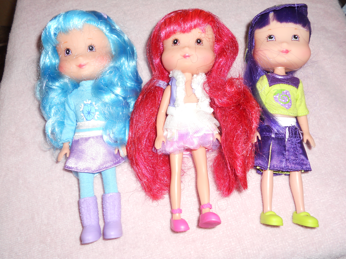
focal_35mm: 32
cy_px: 130
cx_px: 173
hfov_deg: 56.8
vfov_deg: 44.2
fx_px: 320
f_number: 3.5
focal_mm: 5.8
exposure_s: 1/25
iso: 80
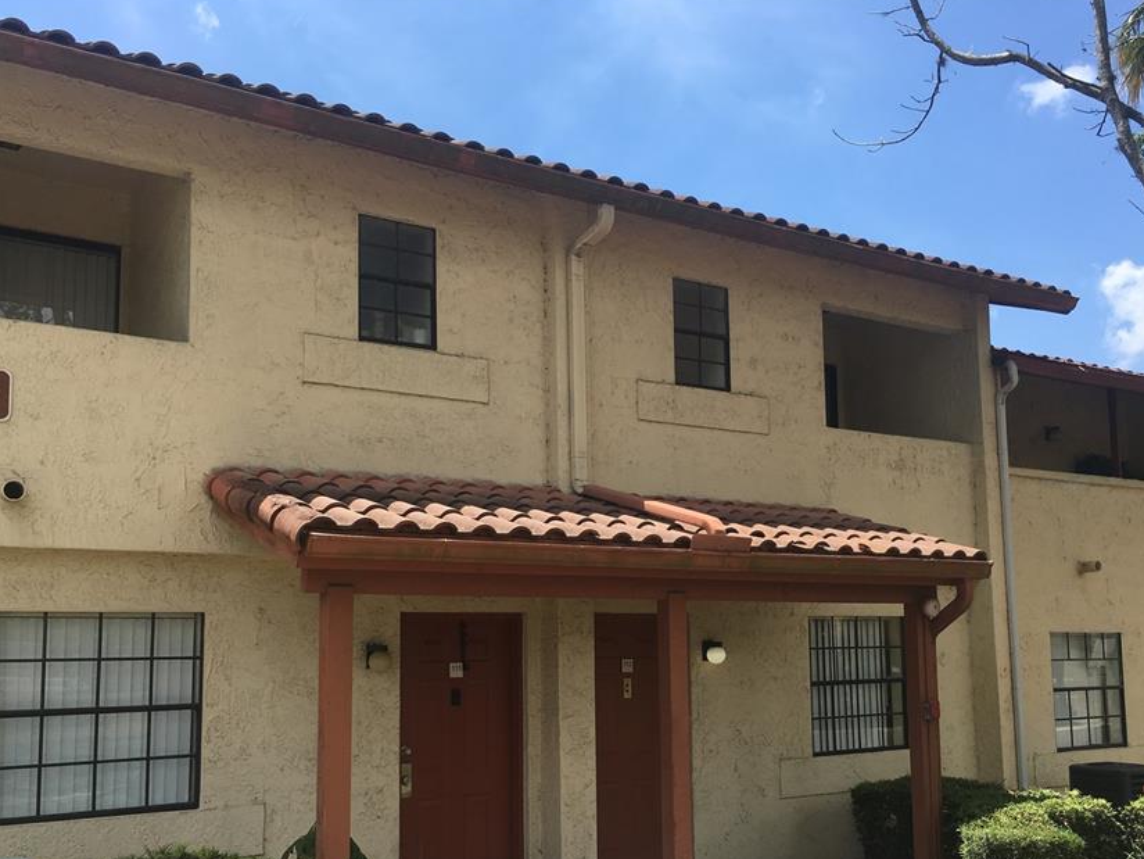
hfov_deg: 51.3
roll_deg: +1.6
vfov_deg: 39.5
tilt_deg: +6.8
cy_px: 523
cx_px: 618
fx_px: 1190
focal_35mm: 36
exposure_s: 1/1026
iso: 25
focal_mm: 4.15
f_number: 2.2
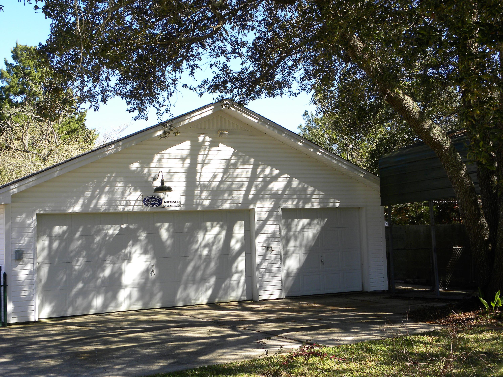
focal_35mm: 52
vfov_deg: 28.0
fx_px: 756
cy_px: 188
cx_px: 252
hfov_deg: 36.8
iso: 64
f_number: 4.5
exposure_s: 1/197
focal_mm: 9.2
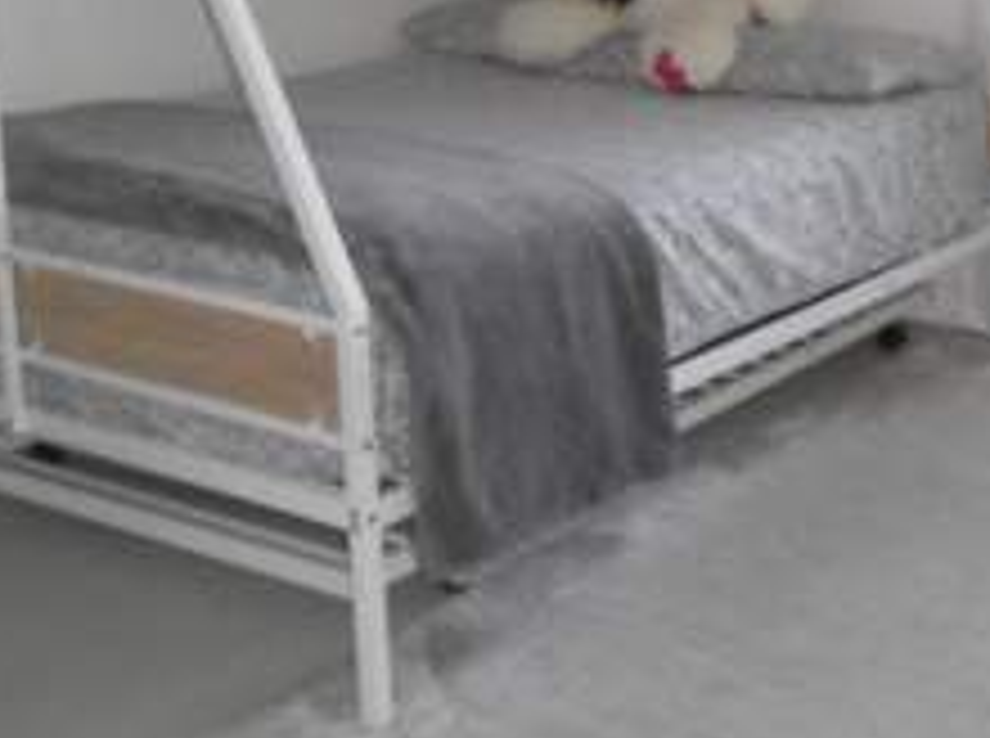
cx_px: 914
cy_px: 70
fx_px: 1684
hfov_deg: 31.1
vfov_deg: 24.0
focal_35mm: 59
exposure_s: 1/45
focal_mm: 4.9
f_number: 3.5
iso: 400
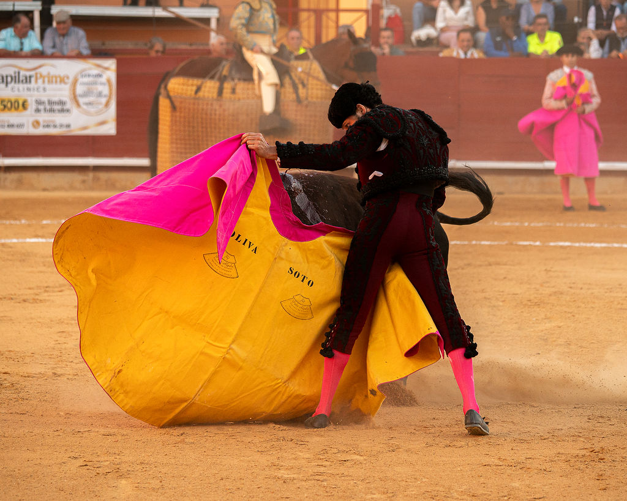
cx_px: 340
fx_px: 3316
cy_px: 250
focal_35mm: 179
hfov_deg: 10.8
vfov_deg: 8.6
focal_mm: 158.7
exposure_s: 1/1000
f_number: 5.6
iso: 2000
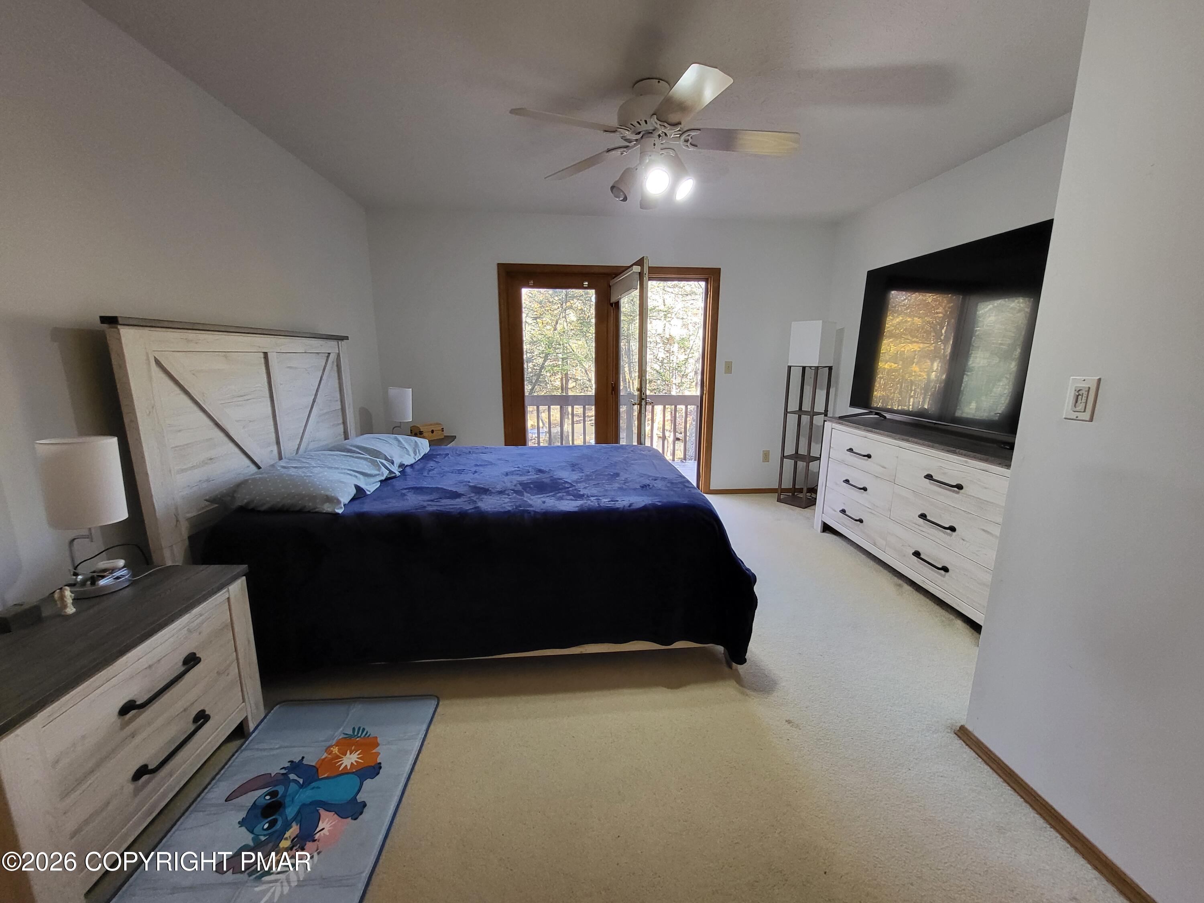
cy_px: 452
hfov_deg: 106.2
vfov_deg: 89.9
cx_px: 602
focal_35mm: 13
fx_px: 452
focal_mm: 1.74
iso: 320
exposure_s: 1/60
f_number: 2.2
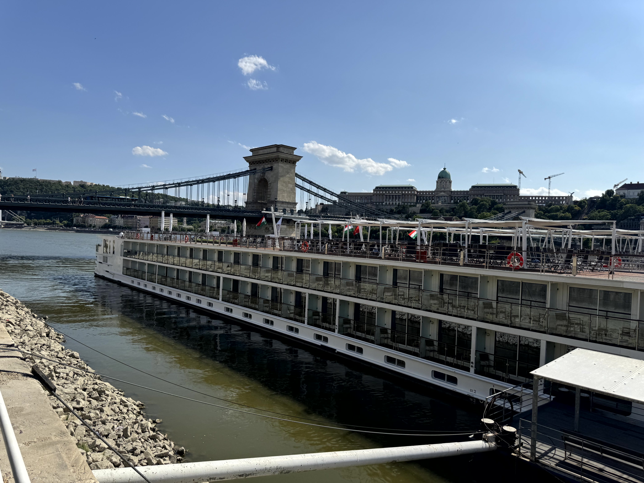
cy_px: 242
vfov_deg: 56.8
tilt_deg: +0.1
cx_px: 322
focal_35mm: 24
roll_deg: -2.8
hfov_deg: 71.6
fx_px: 447
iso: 80
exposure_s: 1/7937
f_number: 1.78
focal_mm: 6.76
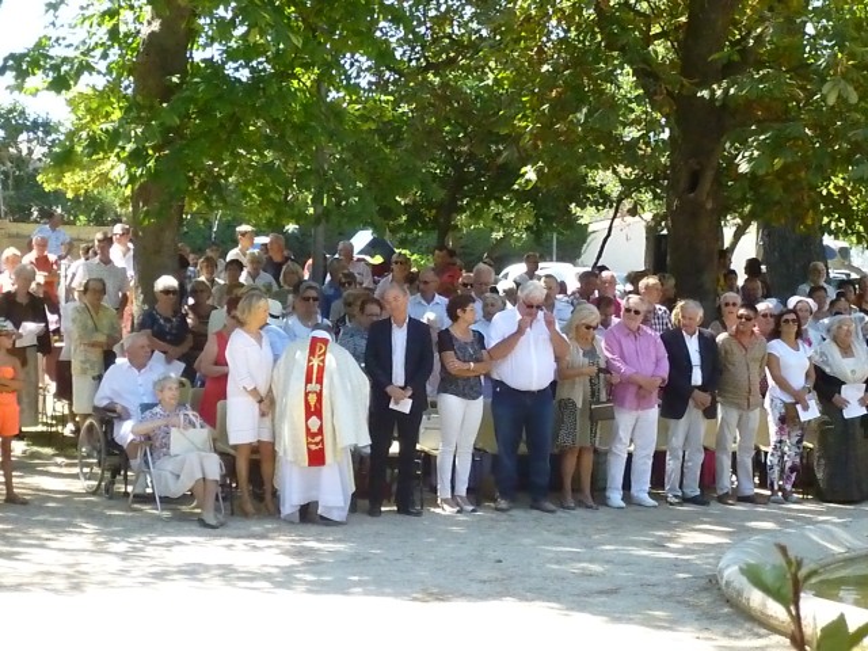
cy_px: 326
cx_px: 434
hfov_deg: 22.8
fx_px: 2156
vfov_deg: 17.2
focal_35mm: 86
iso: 1600
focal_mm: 15.3
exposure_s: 1/640
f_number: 5
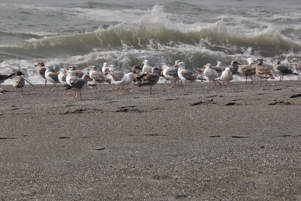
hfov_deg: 8.0
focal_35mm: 258
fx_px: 2157
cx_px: 178
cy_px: 68
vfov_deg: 5.3
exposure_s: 1/250
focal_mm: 125
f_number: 10
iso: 125
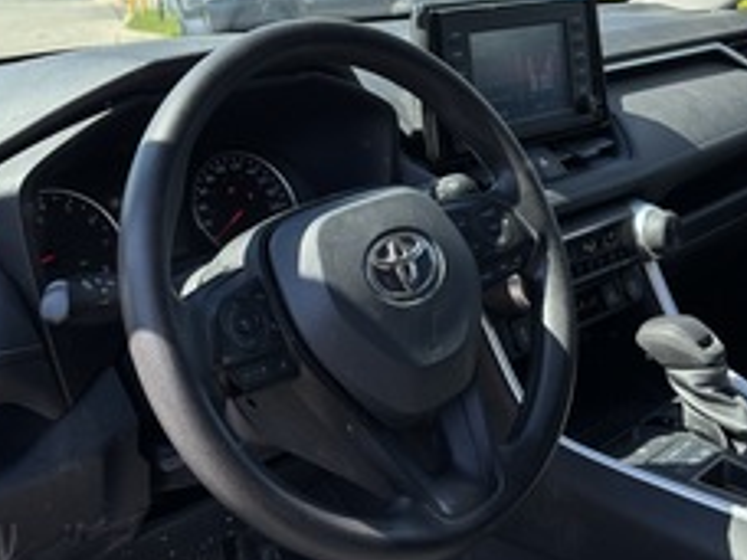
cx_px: 377
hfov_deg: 39.7
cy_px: 149
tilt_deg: -11.5
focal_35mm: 48
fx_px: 1036
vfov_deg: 29.8
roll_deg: +0.5
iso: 50
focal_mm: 5.96
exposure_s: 1/831
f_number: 1.6
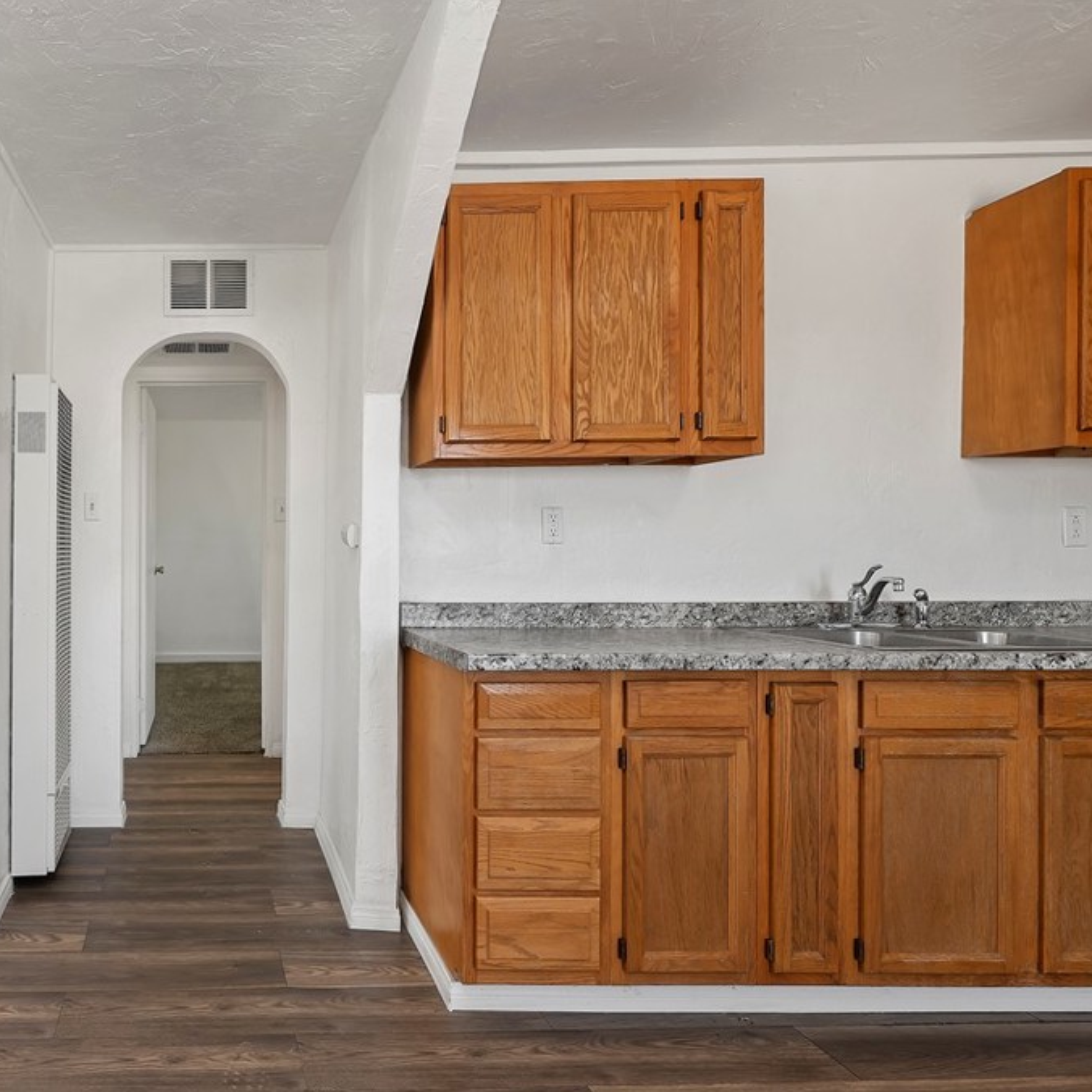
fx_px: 642
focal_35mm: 18
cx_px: 302
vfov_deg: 80.7
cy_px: 545
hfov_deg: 76.1
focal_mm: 14
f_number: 10
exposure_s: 1/6
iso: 500
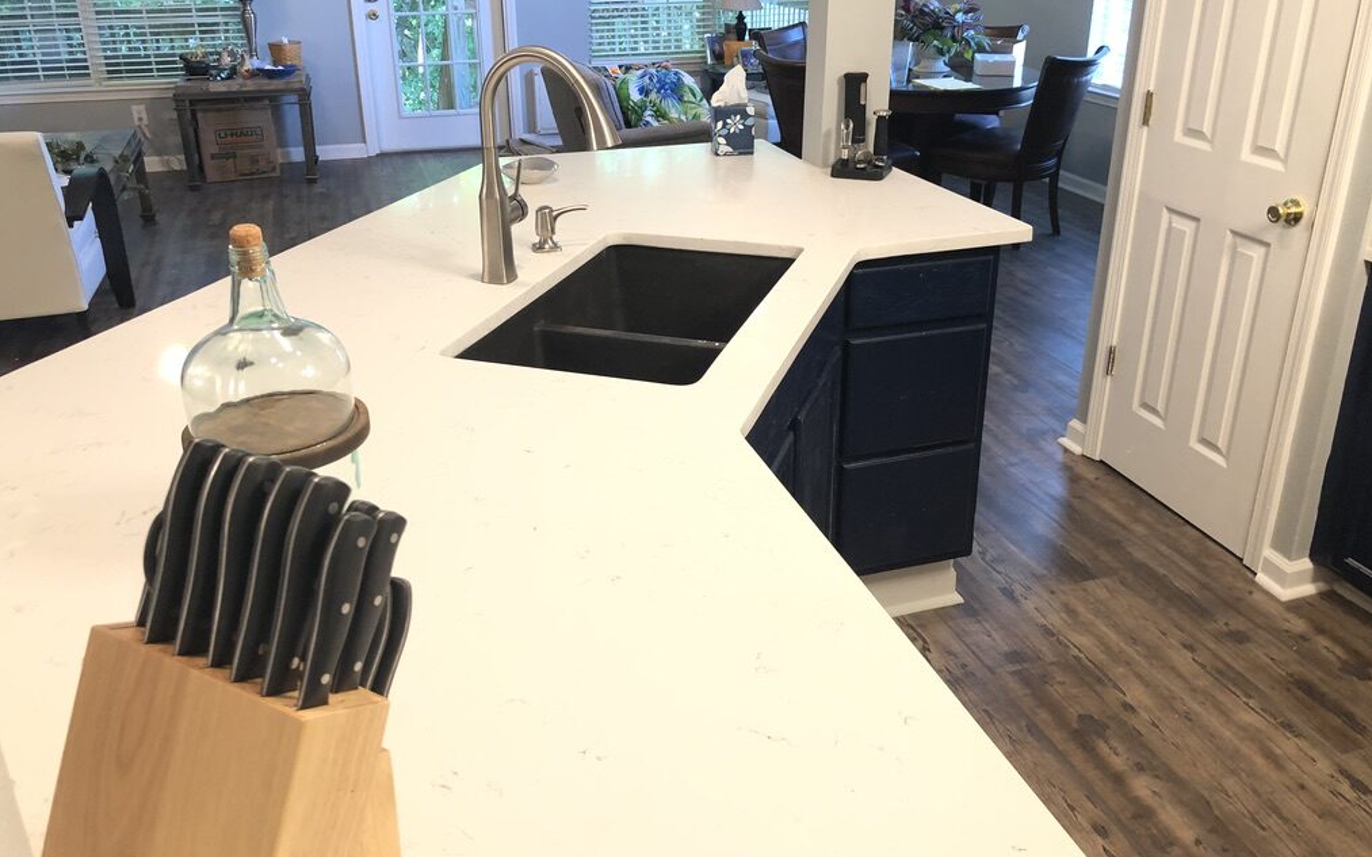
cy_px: 359
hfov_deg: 62.9
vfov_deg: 41.7
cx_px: 692
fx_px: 1122
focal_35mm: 30
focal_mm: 4
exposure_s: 1/15
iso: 40
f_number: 1.8
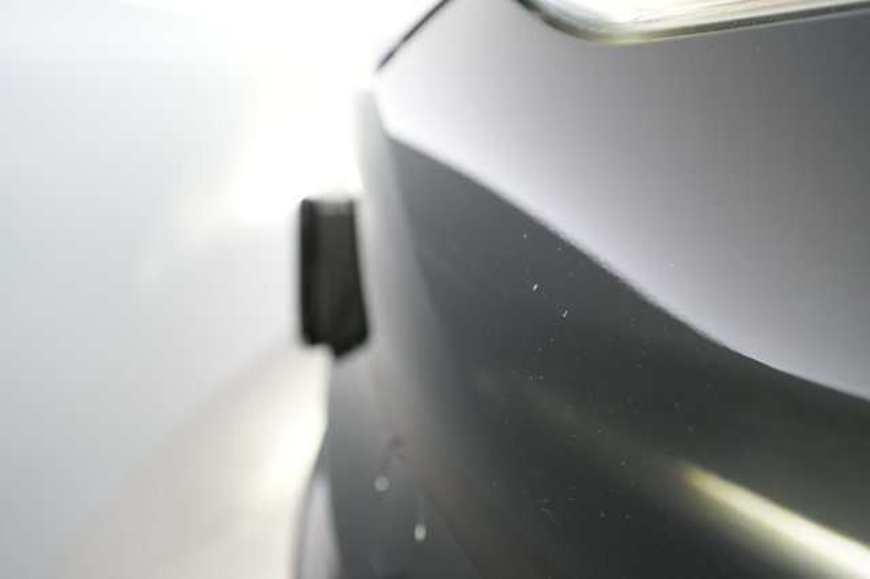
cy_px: 290
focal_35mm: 28
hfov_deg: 65.5
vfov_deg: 46.4
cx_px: 435
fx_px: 676
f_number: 4
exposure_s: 1/80
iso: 3200
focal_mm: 28
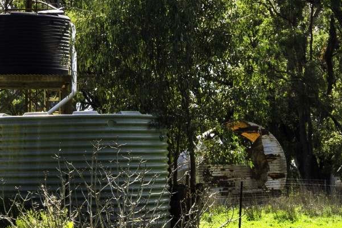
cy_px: -13
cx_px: 92
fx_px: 1690
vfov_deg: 7.7
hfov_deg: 11.5
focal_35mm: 178
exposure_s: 1/500
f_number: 11
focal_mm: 44
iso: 400
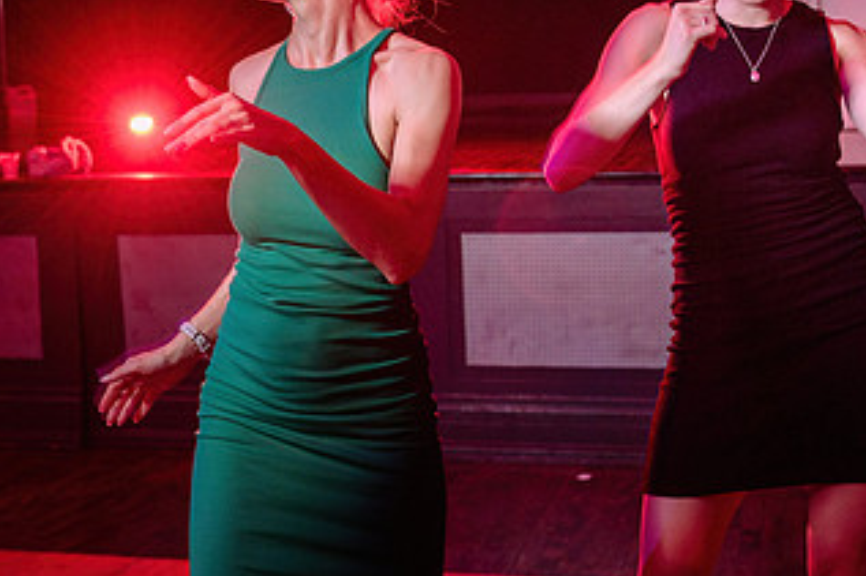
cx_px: 357
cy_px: 177
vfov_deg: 18.6
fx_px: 1755
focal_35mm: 73
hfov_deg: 27.7
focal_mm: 32
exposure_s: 1/80
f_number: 3.2
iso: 1000
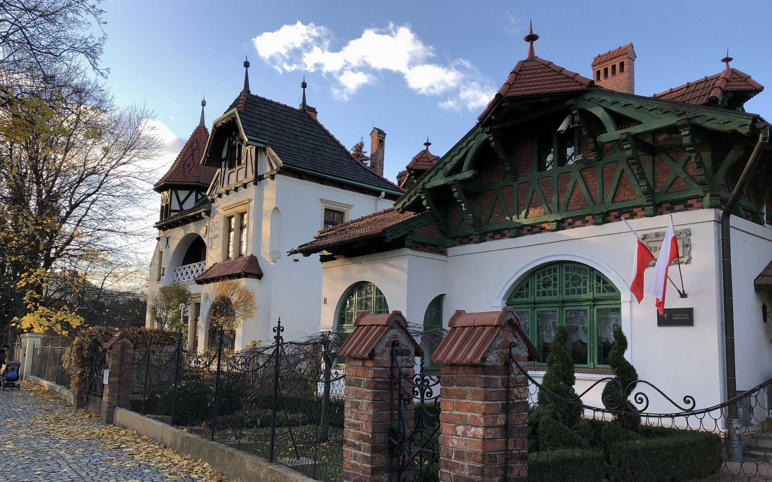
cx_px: 383
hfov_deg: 61.2
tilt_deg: +5.3
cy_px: 280
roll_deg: -0.7
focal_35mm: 31
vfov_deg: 40.5
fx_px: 652
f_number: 1.8
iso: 20
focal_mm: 3.99
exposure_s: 1/362
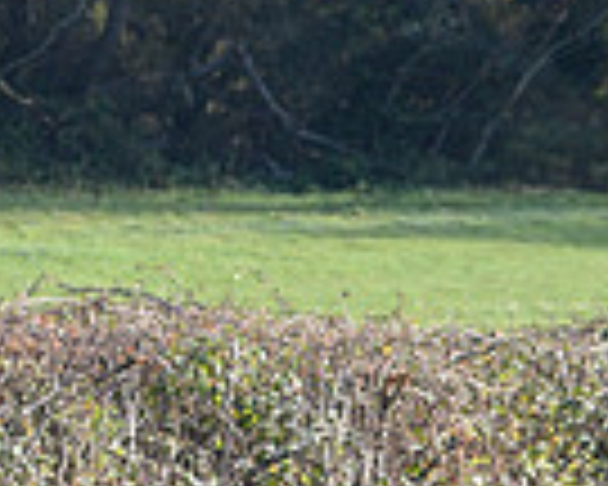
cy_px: 189
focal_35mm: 410
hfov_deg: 4.6
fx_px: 7378
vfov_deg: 3.8
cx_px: -667
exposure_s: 1/1250
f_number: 4.5
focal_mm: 102
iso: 1000
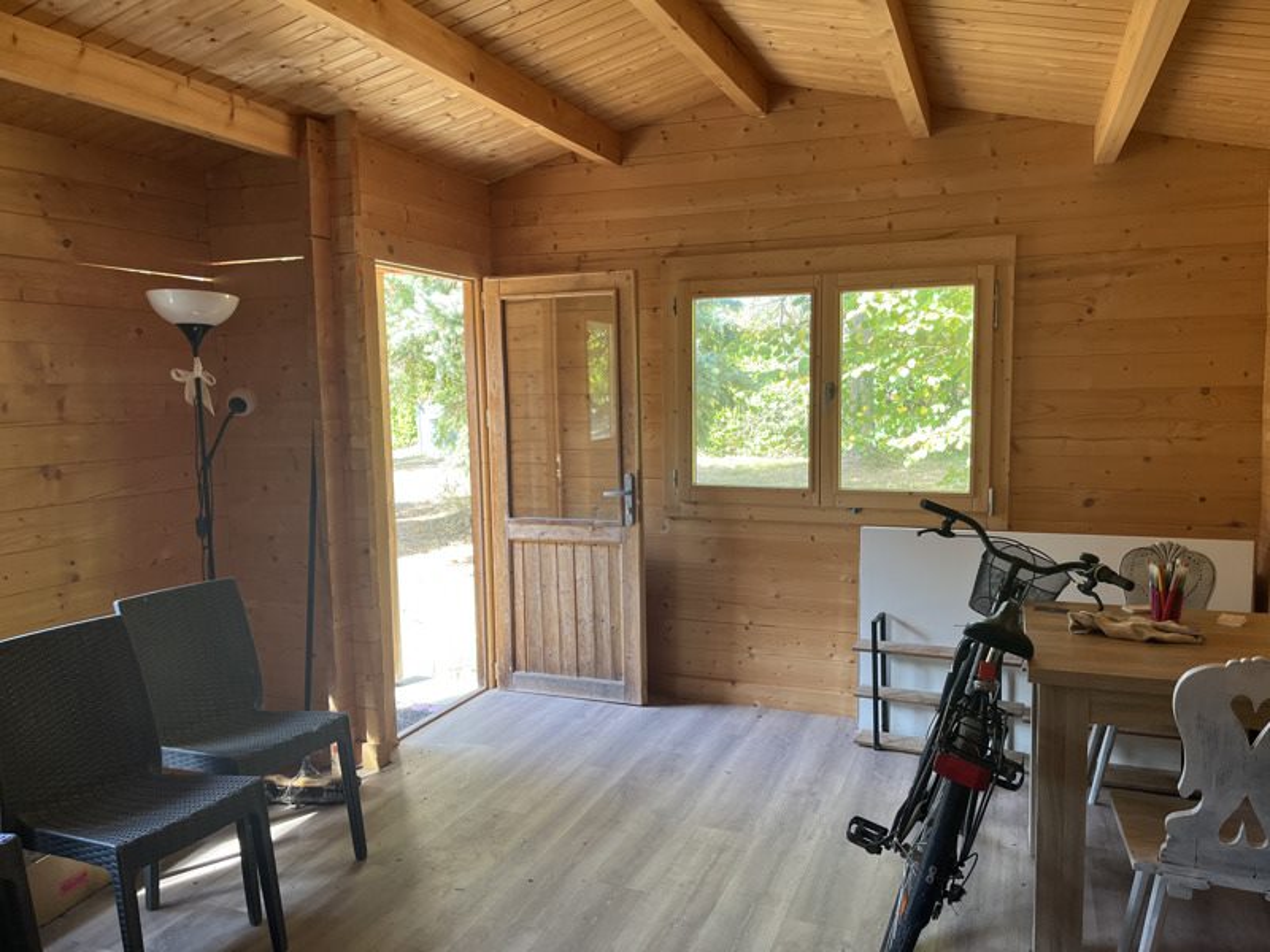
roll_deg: +1.1
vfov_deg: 53.1
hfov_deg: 67.3
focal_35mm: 26
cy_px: 476
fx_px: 954
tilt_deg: -5.4
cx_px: 635
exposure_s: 1/121
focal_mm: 5.1
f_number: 1.6
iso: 80
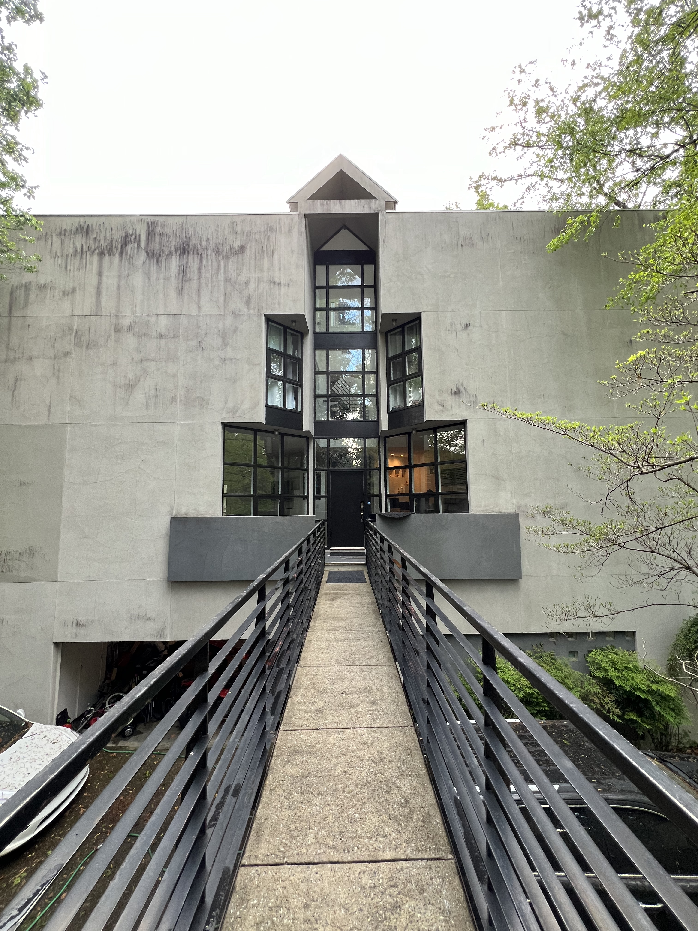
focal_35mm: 13
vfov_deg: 106.2
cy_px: 466
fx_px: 350
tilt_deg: +7.3
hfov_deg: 89.9
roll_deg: +1.0
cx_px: 349
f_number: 1.8
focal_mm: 1.57
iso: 160
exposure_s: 1/99
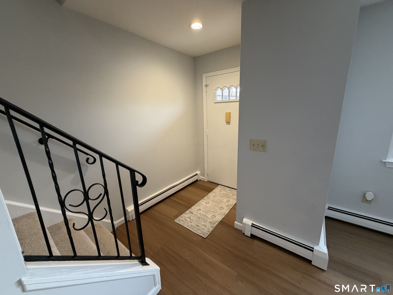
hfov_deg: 102.1
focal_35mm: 14
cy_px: 148
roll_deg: +1.8
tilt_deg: -13.7
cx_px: 196
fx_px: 159
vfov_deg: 85.7
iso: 200
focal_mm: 2.22
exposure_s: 1/60
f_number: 2.2
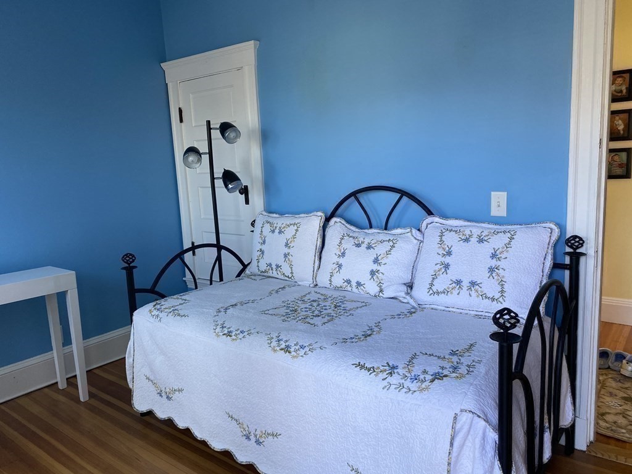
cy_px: 237
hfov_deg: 67.3
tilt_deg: -9.2
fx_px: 475
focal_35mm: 26
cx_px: 316
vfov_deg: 53.1
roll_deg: +3.6
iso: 125
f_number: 1.8
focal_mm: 4.25
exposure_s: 1/103
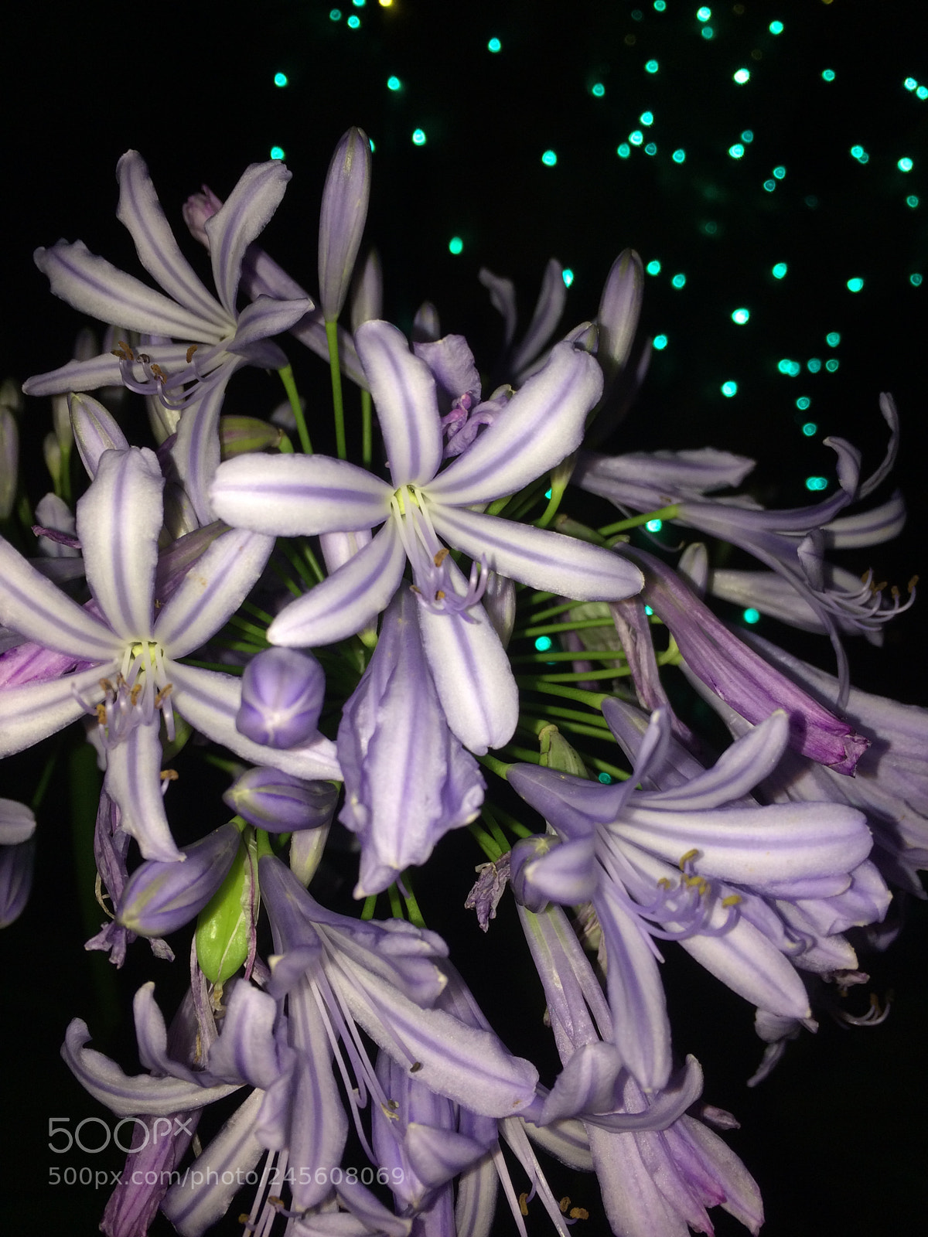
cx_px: 464
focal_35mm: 29
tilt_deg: +5.2
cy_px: 618
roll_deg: +0.6
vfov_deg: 61.7
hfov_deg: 48.2
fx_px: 1037
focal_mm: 4.15
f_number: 2.2
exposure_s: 1/138
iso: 32
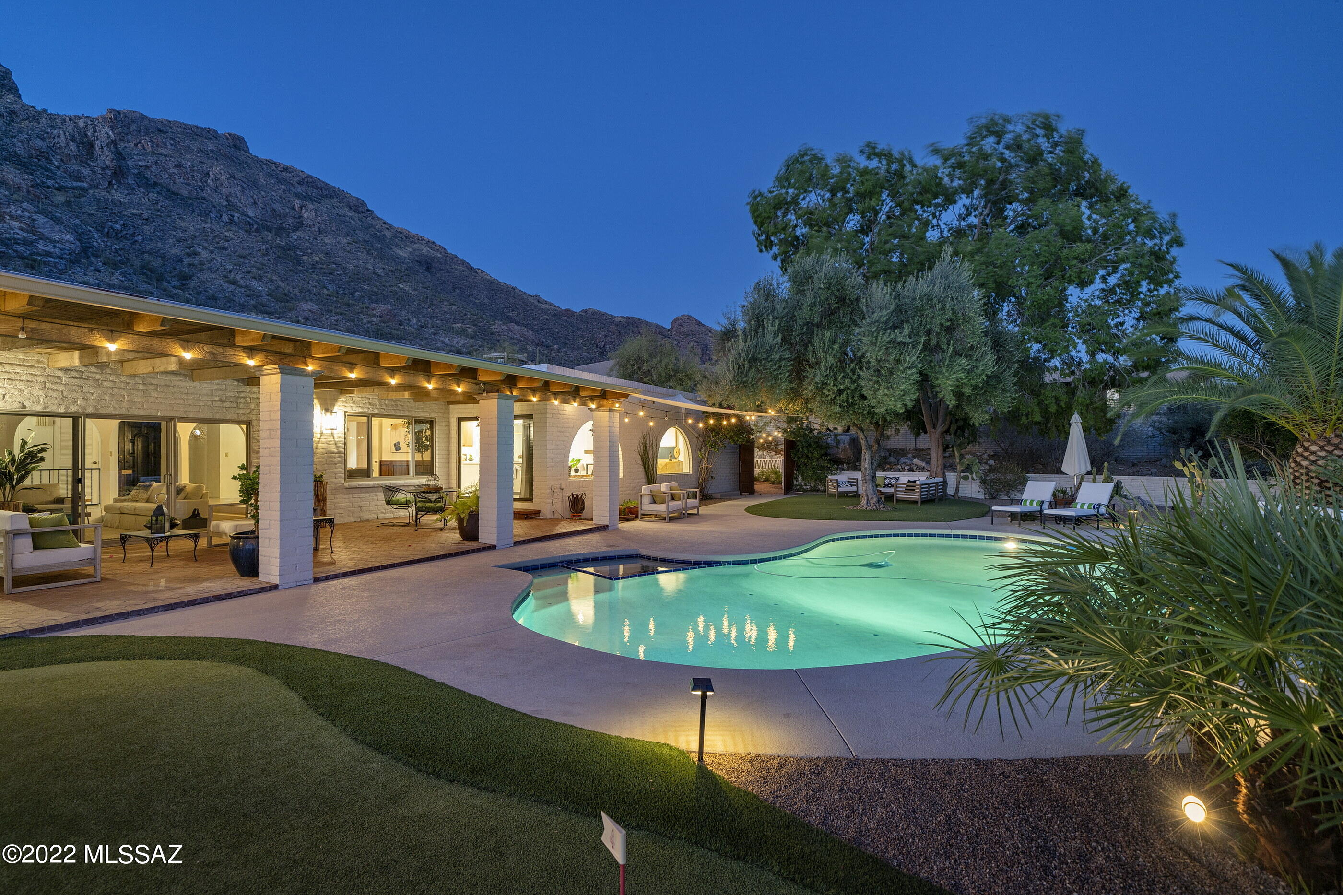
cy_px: 448
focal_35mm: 16
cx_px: 672
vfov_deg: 73.7
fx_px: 597
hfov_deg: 96.7
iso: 200
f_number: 4
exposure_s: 1
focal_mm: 16
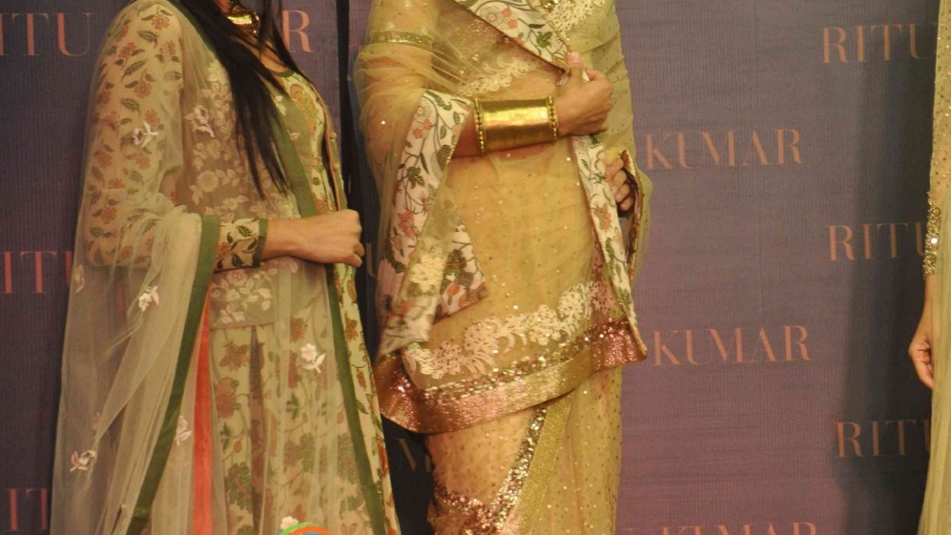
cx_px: 475
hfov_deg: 9.9
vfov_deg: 5.6
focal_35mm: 218
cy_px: 278
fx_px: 5498
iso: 1250
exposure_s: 1/100
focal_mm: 92
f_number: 10
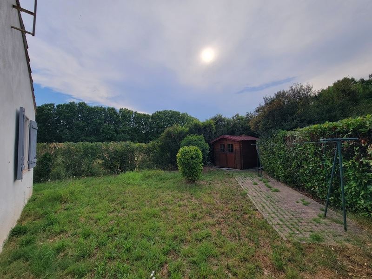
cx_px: 186
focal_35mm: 13
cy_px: 140
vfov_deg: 89.9
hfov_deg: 106.2
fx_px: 140
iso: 50
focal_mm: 2.2
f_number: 2.2
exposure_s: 1/1186
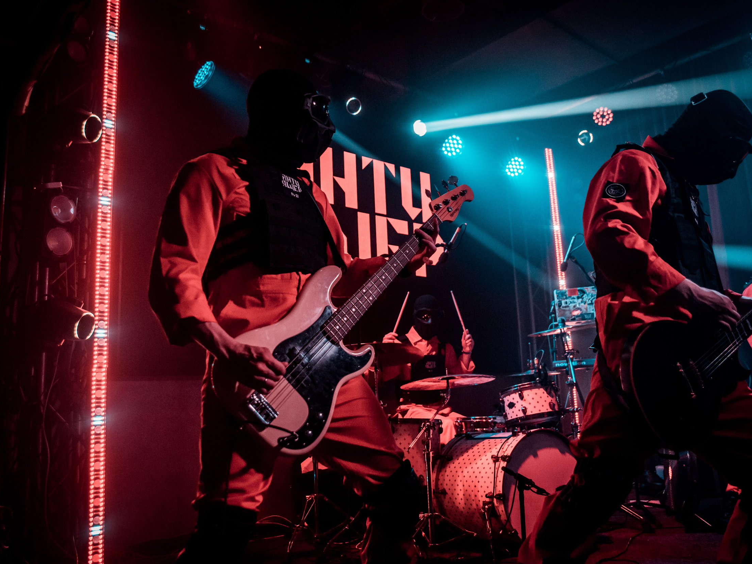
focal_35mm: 30
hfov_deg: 59.9
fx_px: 652
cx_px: 394
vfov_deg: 46.8
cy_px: 282
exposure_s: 1/400
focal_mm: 27
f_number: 3.2
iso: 2000
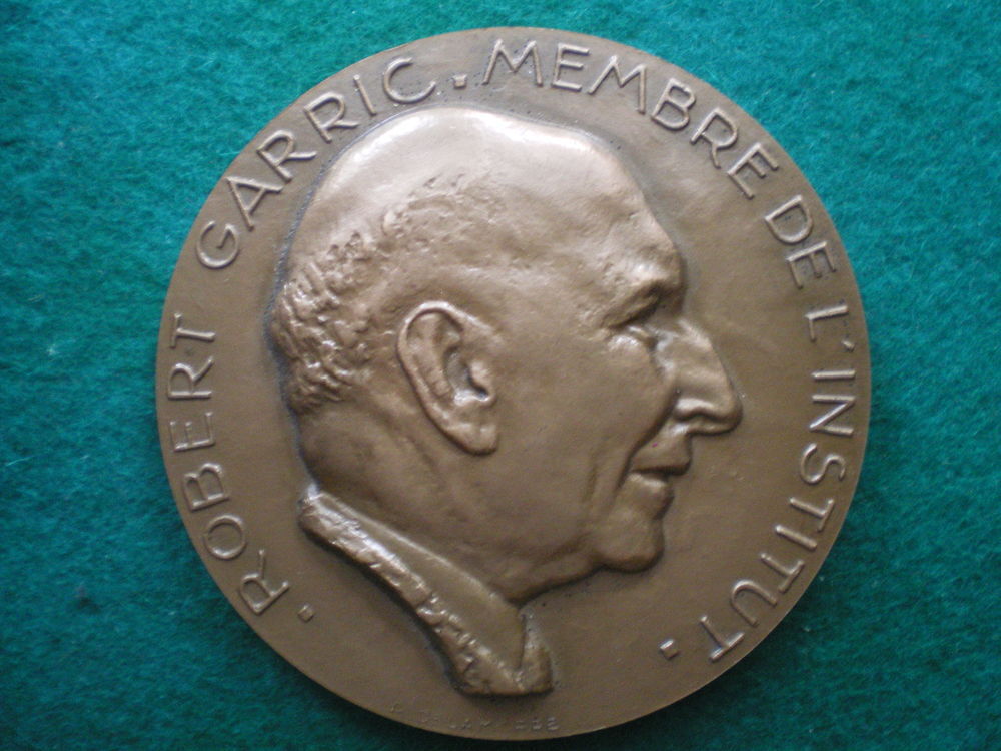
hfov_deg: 49.0
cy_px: 376
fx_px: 1099
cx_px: 500
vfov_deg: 37.7
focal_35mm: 38
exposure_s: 1/8
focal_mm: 6.3
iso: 400
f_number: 3.1
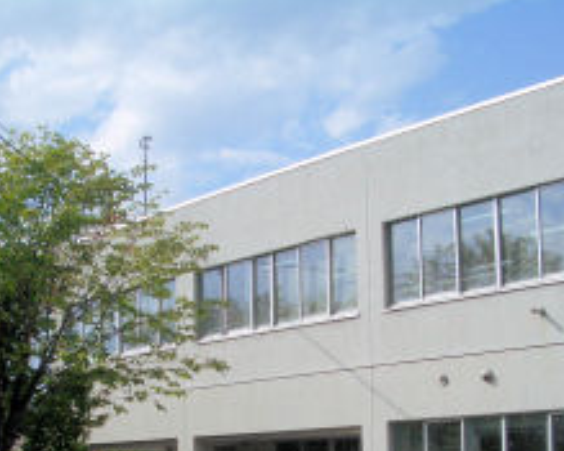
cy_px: 401
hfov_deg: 28.6
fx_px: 1101
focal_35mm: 66
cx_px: 203
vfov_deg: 22.6
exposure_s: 1/1000
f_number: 4.3
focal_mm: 5.8
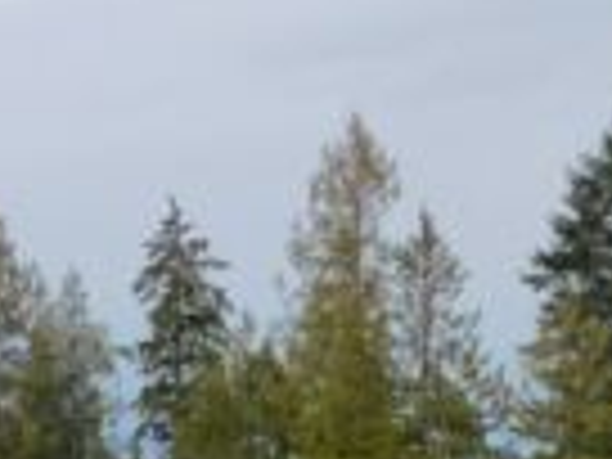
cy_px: 572
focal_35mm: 132
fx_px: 2334
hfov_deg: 14.2
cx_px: -220
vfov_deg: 11.0
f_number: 3.7
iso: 125
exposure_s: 1/1000
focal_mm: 8
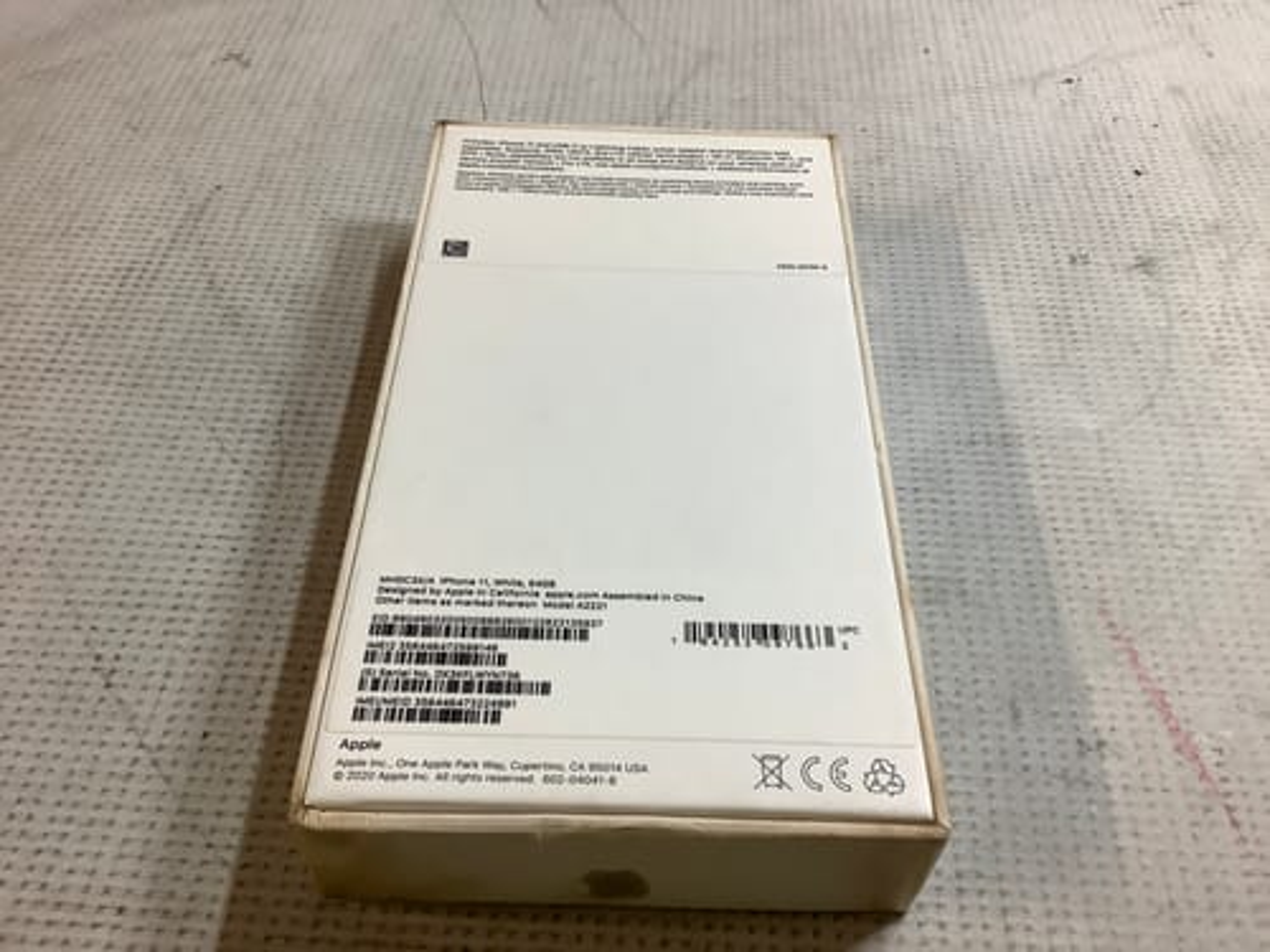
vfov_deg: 45.4
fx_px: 1137
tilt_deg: -50.3
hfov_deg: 58.4
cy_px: 476
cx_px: 635
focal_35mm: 31
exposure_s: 1/50
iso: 80
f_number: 2.4
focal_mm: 3.3
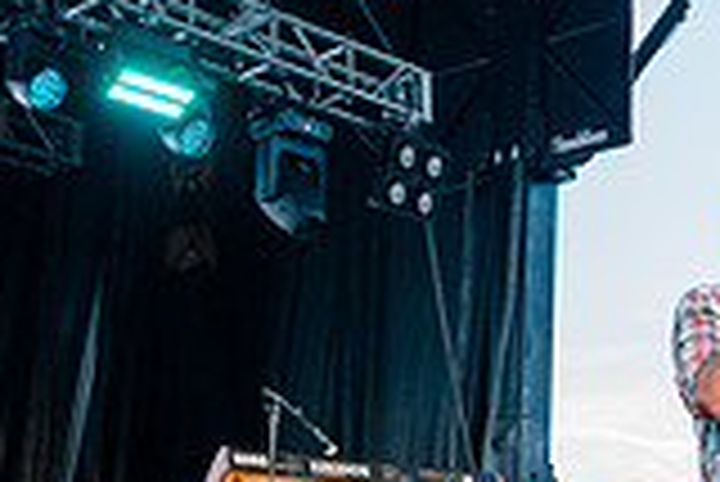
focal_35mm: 106
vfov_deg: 12.9
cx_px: 738
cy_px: 409
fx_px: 2122
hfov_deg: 18.7
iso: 4000
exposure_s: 1/400
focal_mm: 28
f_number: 4.5
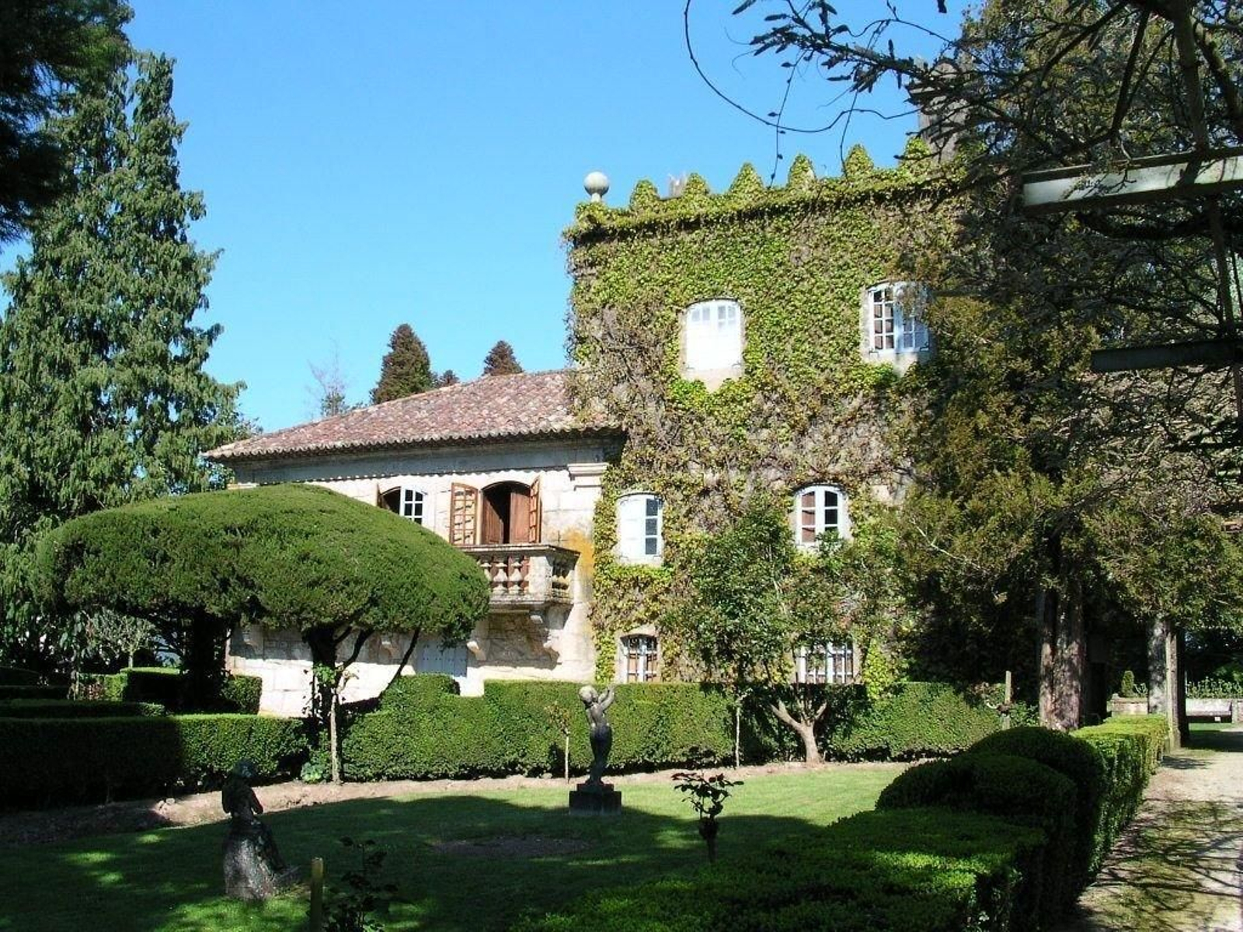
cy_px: 466
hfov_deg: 50.1
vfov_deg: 38.7
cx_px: 622
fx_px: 1329
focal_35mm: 37
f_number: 4.5
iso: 100
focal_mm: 5.6
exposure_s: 1/238
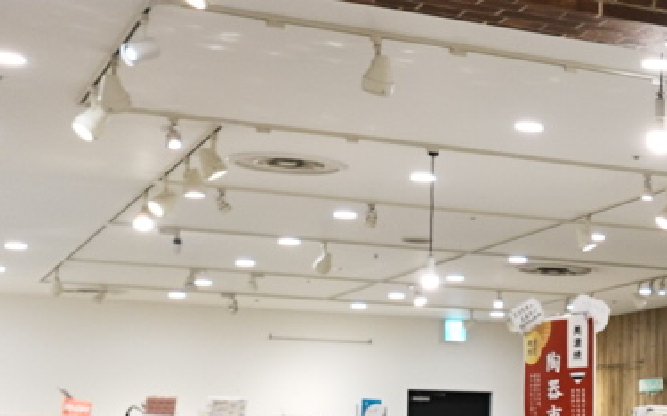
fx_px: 1599
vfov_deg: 14.6
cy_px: 391
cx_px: 998
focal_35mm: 88
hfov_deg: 20.3
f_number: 2
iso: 200
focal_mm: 7.6
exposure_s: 1/80
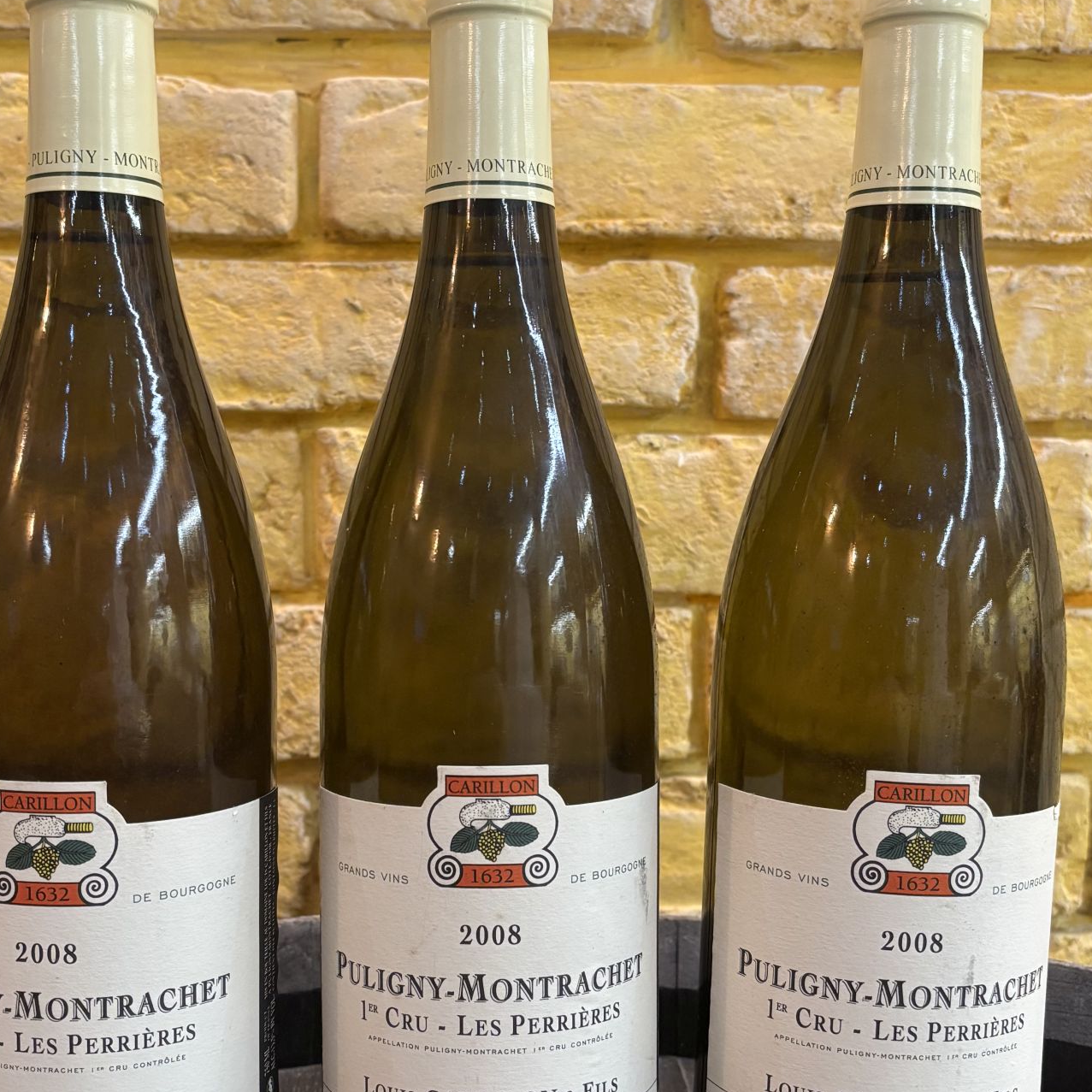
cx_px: 495
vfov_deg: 37.5
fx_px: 1606
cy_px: 577
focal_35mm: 45
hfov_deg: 37.5
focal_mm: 5.96
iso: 320
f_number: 1.6
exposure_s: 1/50
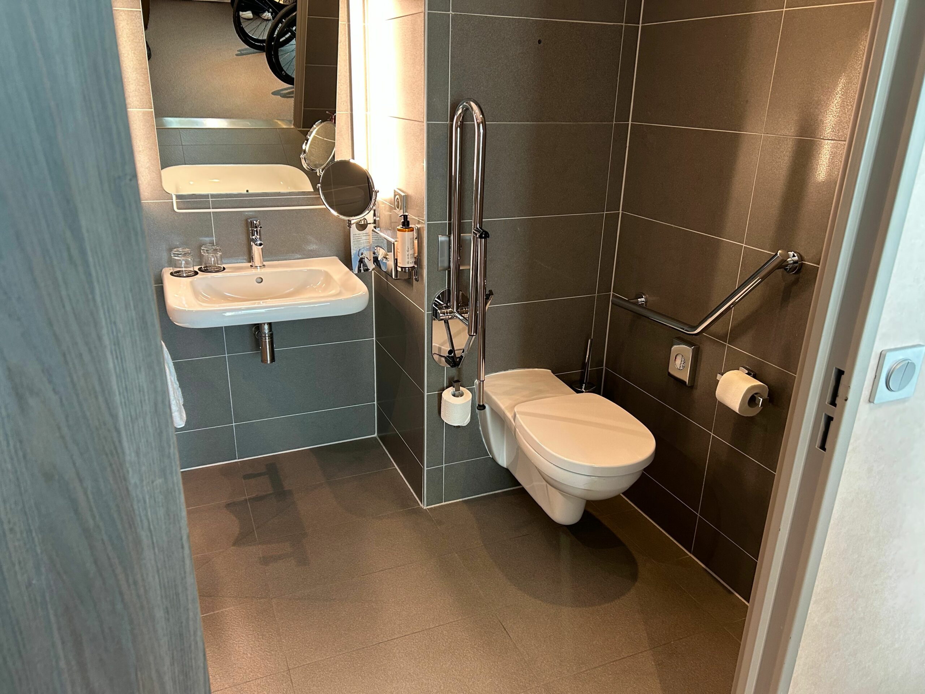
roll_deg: -1.0
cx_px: 462
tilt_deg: -20.9
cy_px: 347
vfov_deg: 53.1
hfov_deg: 67.3
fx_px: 695
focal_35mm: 26
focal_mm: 5.7
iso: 160
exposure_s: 1/50
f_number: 1.5
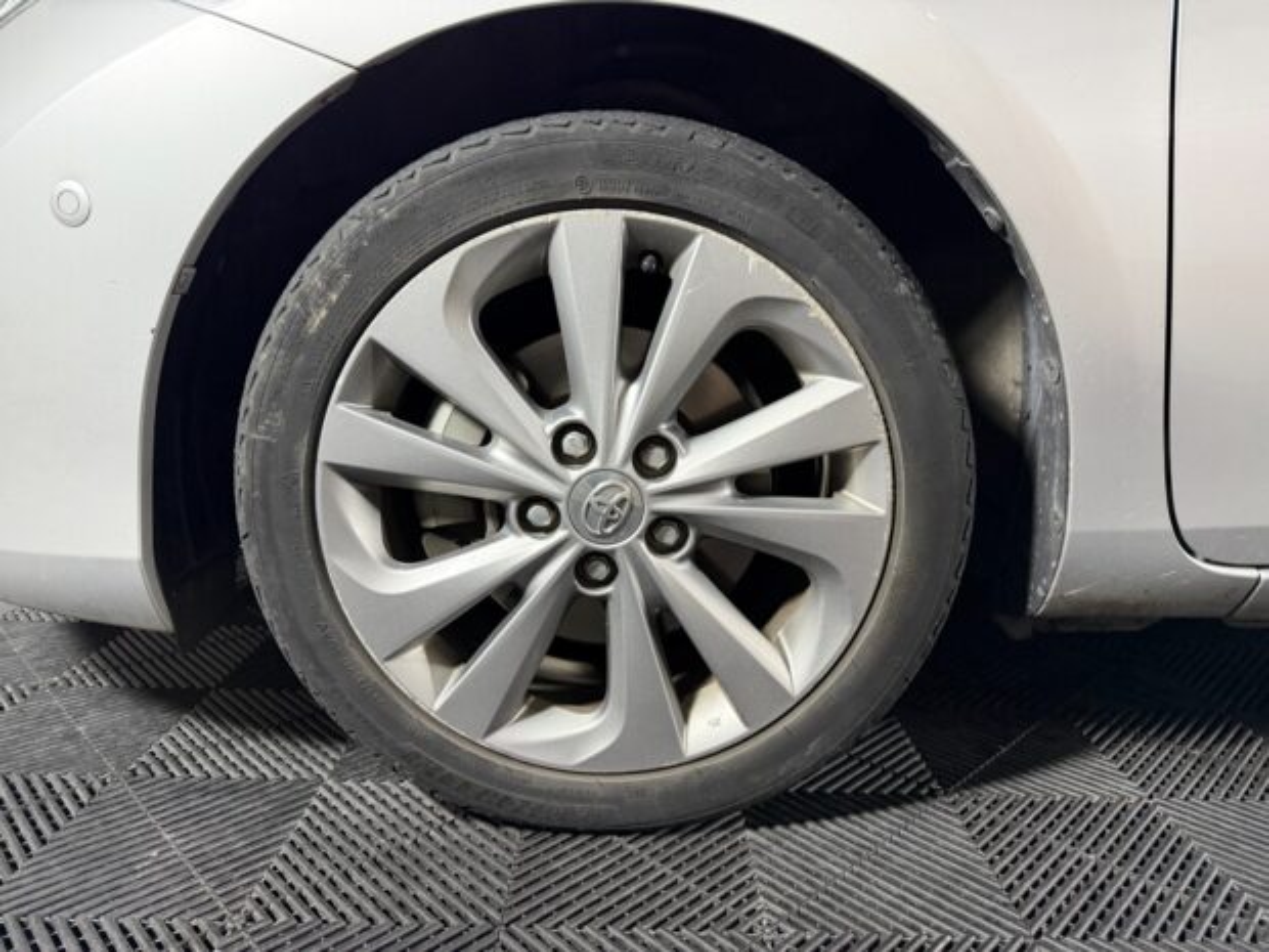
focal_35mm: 24
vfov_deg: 56.8
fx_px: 880
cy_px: 476
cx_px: 634
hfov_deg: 71.6
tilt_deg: -12.0
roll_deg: -0.1
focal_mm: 6.76
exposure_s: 1/50
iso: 400
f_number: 1.78
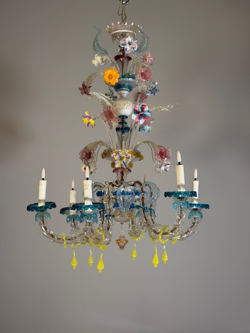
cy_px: 166
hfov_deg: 30.3
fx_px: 462
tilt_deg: +7.4
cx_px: 125
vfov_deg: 39.7
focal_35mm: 48
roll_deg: -0.9
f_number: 1.78
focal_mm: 6.76
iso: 100
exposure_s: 1/87
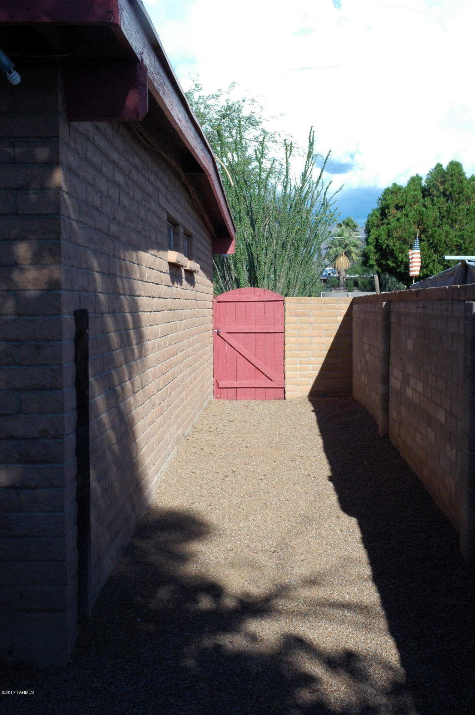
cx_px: 238
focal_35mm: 51
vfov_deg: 38.9
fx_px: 1012
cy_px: 358
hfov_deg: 26.4
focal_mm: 34
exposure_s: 1/250
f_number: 14
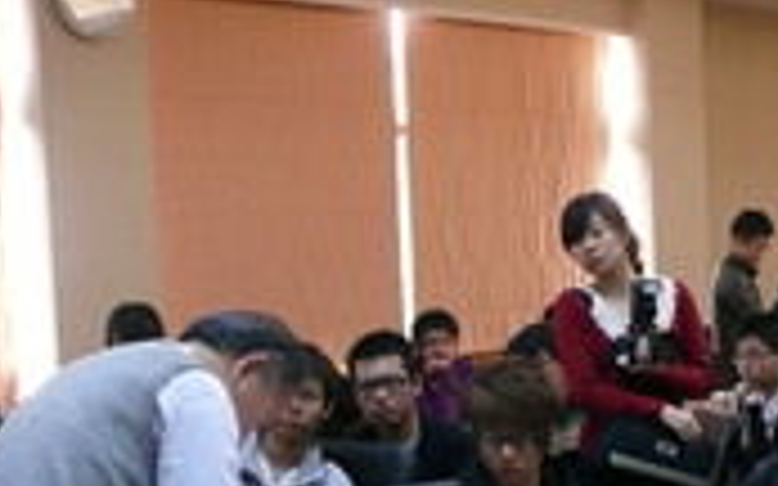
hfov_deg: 27.0
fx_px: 1590
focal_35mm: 75
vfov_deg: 16.9
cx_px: 612
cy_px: 520
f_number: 2.8
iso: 400
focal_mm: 7.4
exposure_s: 1/50
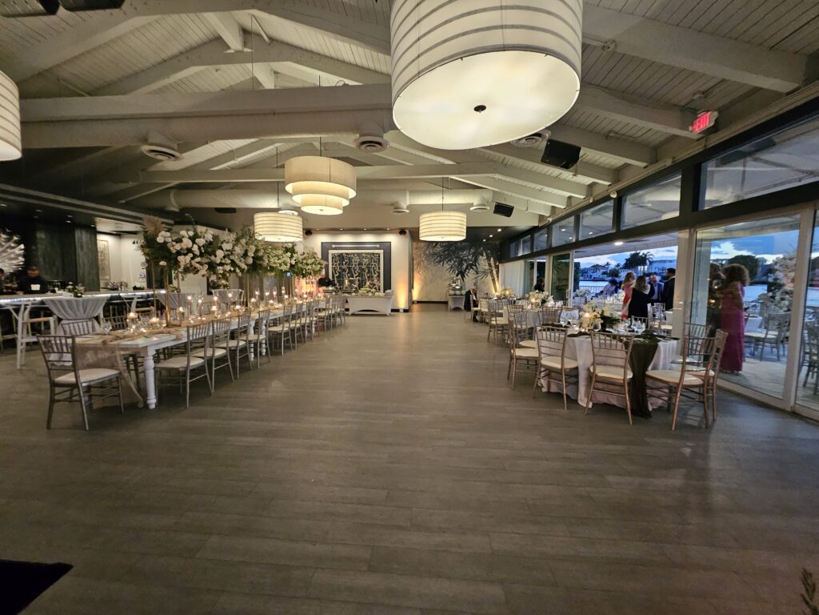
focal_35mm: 13
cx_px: 410
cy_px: 308
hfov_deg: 106.2
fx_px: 308
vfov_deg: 89.9
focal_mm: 1.74
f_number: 2.2
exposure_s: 1/30
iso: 500
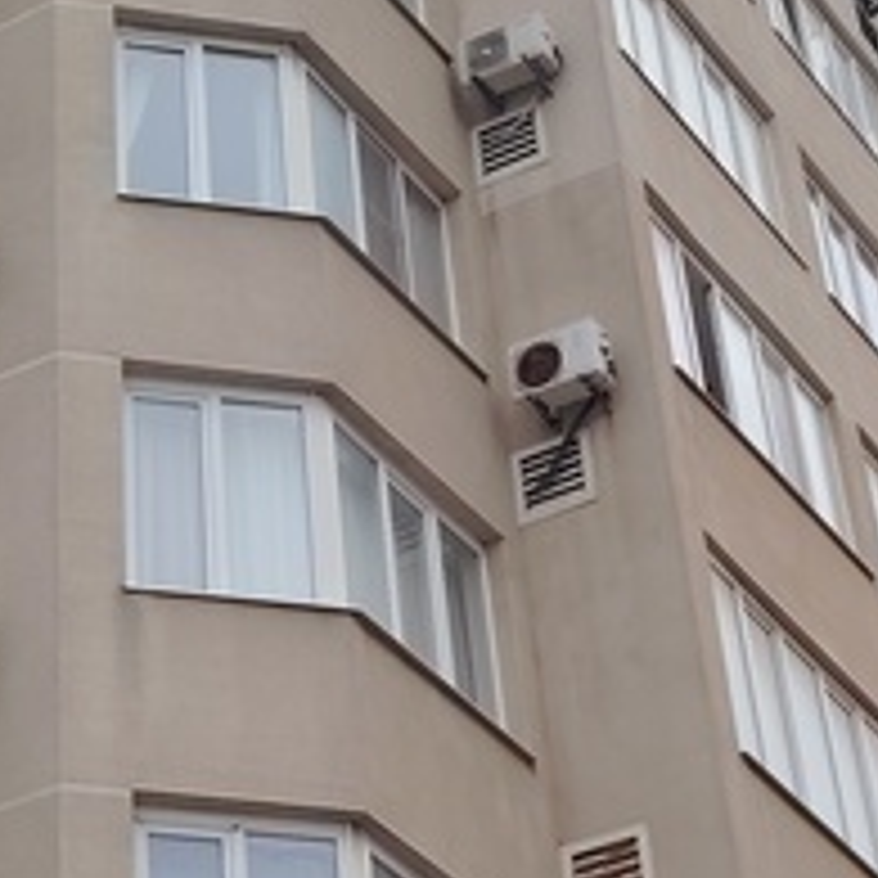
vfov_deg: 15.8
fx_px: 3128
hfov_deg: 15.8
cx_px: 72
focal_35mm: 109
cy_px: 59
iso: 219
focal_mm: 5.25
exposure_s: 1/900
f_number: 1.75
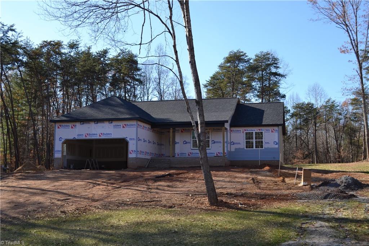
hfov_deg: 46.4
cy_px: 123
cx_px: 184
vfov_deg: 31.9
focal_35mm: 42
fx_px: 430
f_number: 6.3
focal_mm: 28
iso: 100
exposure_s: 1/200
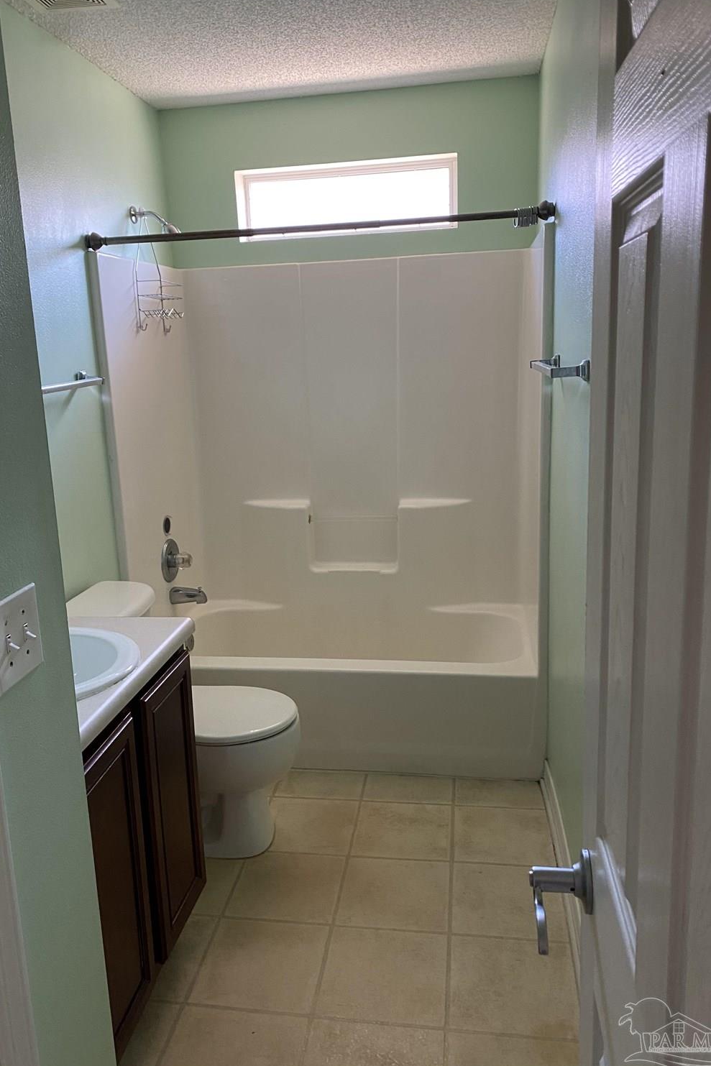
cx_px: 334
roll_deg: +2.5
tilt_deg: -11.0
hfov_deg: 46.4
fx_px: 829
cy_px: 524
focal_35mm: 28
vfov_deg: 65.5
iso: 160
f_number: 1.8
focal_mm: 4.25
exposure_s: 1/60
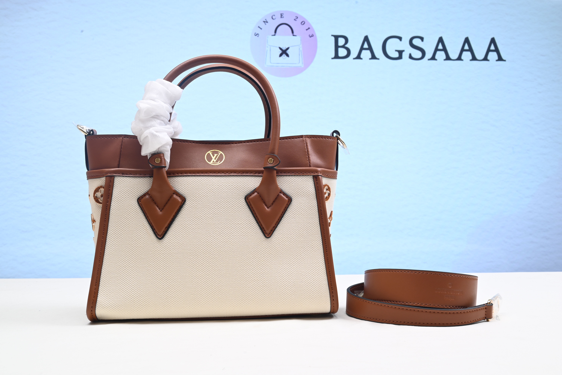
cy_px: 188
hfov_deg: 48.4
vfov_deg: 33.4
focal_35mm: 40
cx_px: 281
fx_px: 625
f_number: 16
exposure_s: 1/2
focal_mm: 40
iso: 100
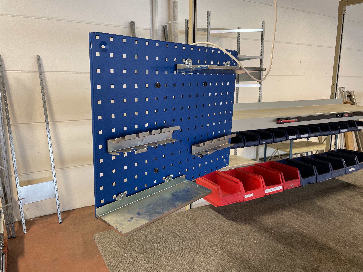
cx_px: 182
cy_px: 136
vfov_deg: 53.1
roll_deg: +0.8
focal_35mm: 26
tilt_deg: -9.0
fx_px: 273
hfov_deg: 67.3
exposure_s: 1/50
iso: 160
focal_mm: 4.2
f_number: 1.6
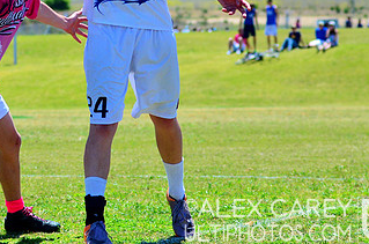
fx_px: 2229
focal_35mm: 218
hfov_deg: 9.5
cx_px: 108
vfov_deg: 6.3
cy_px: 34
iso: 500
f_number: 4
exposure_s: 1/4000
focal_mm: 80
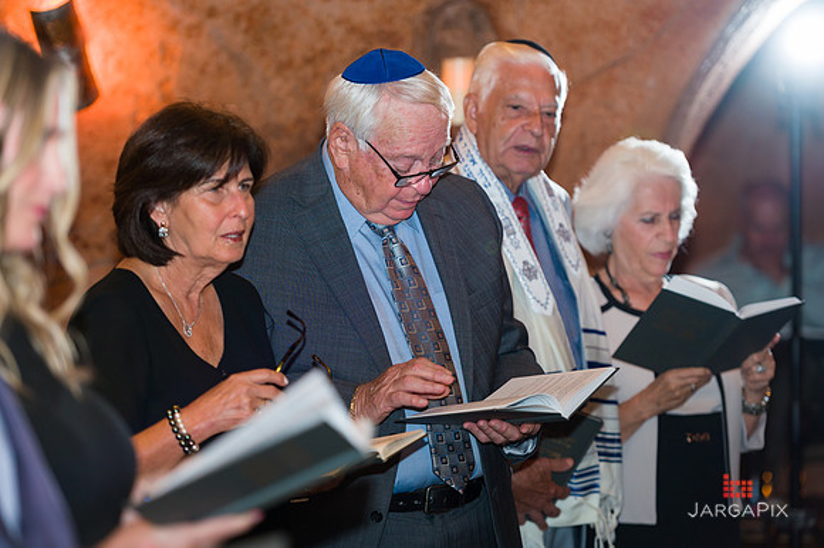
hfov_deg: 14.3
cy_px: 274
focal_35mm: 144
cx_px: 412
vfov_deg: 9.5
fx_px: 3295
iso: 800
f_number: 3.2
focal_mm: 140
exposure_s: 1/200
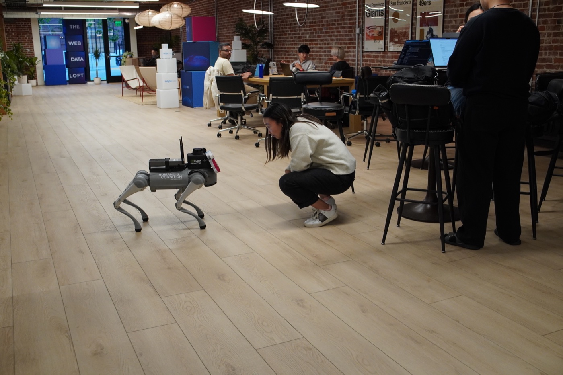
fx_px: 539
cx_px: 282
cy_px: 188
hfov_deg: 55.1
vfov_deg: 38.4
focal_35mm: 34
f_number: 4
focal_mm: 23
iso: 1600
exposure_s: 1/160
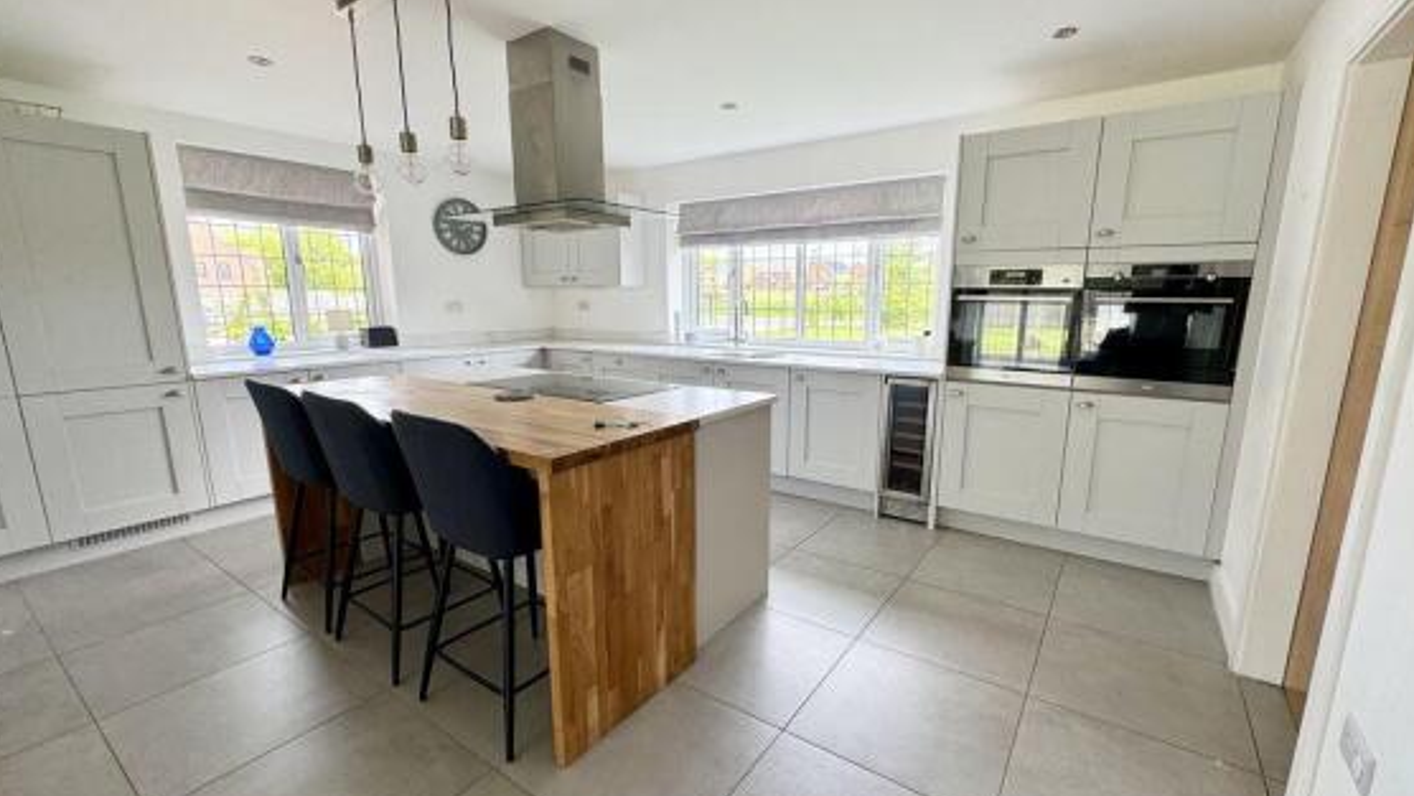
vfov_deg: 67.1
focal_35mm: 16
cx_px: 724
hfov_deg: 99.3
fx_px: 600
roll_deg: +0.6
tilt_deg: -10.8
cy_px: 413
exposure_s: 1/99
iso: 64
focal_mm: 2.22
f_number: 2.2
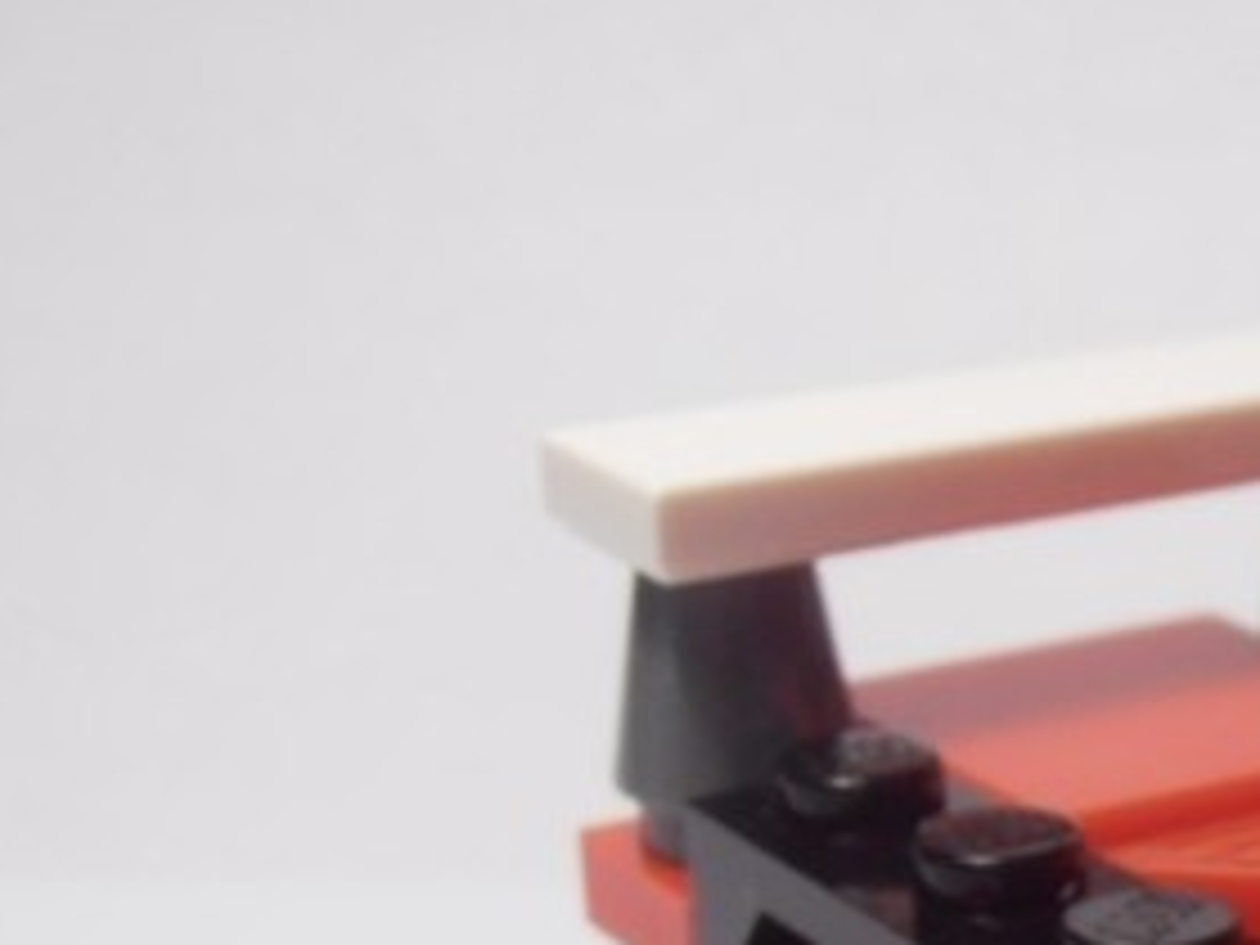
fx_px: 4332
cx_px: 1814
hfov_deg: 15.4
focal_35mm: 119
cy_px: 1213
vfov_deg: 12.1
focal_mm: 6.61
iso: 80
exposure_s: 1/40
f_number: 3.9
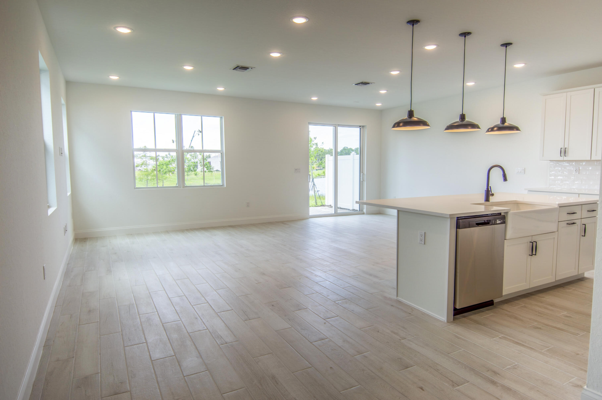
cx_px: 301
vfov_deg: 59.4
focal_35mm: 21
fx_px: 351
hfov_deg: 81.3
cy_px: 200
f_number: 4
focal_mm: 14
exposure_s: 1/500
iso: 200
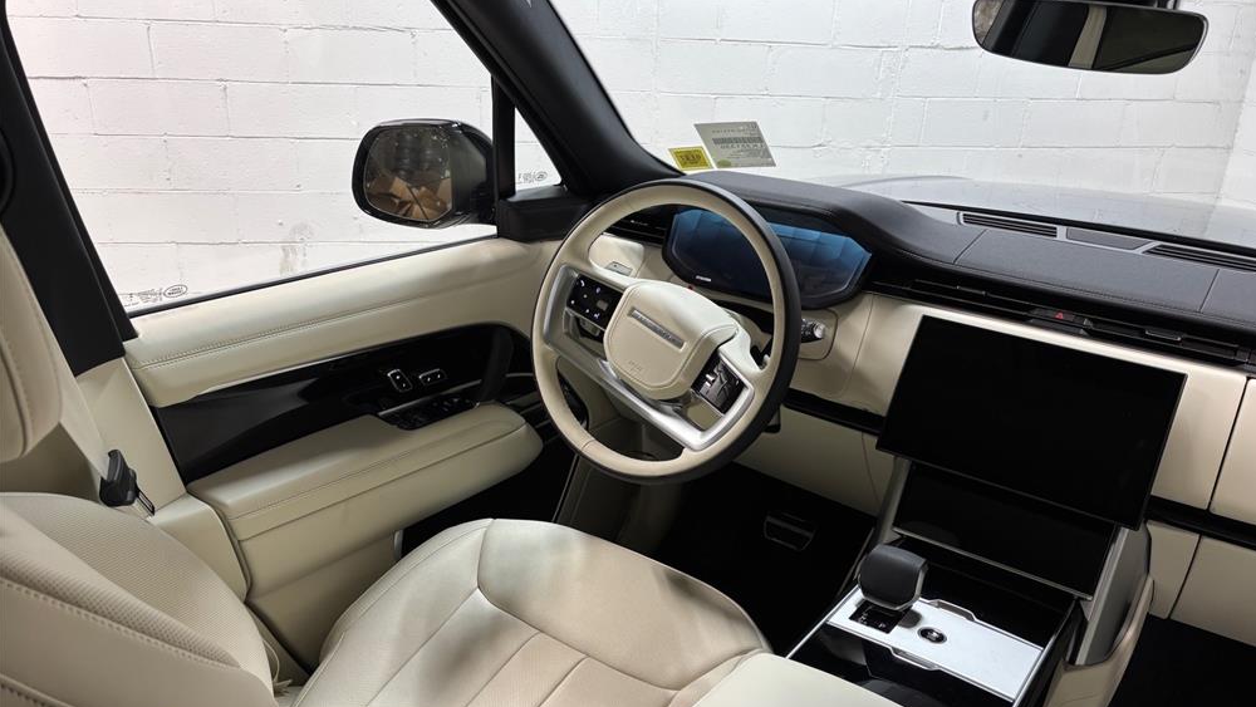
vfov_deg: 40.2
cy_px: 359
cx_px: 641
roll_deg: -1.6
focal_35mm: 29
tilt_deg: -22.3
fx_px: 966
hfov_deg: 66.0
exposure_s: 1/120
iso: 50
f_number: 1.6
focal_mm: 5.96
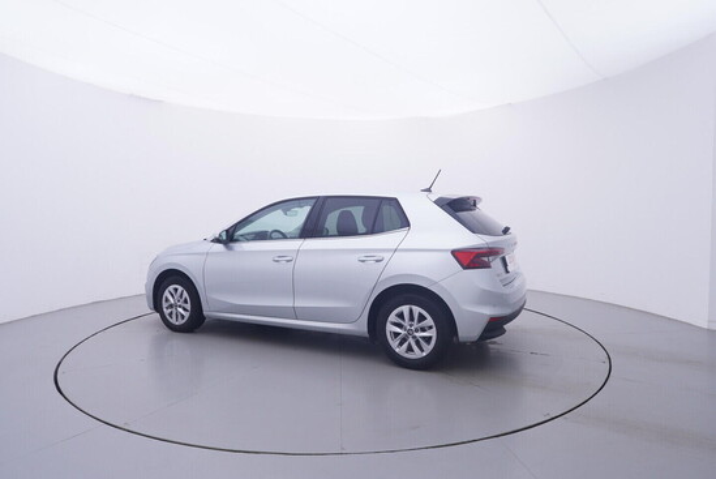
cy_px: 240
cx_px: 358
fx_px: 448
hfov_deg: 77.3
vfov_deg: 56.2
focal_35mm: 22
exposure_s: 1/80
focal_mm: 15
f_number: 5
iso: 200
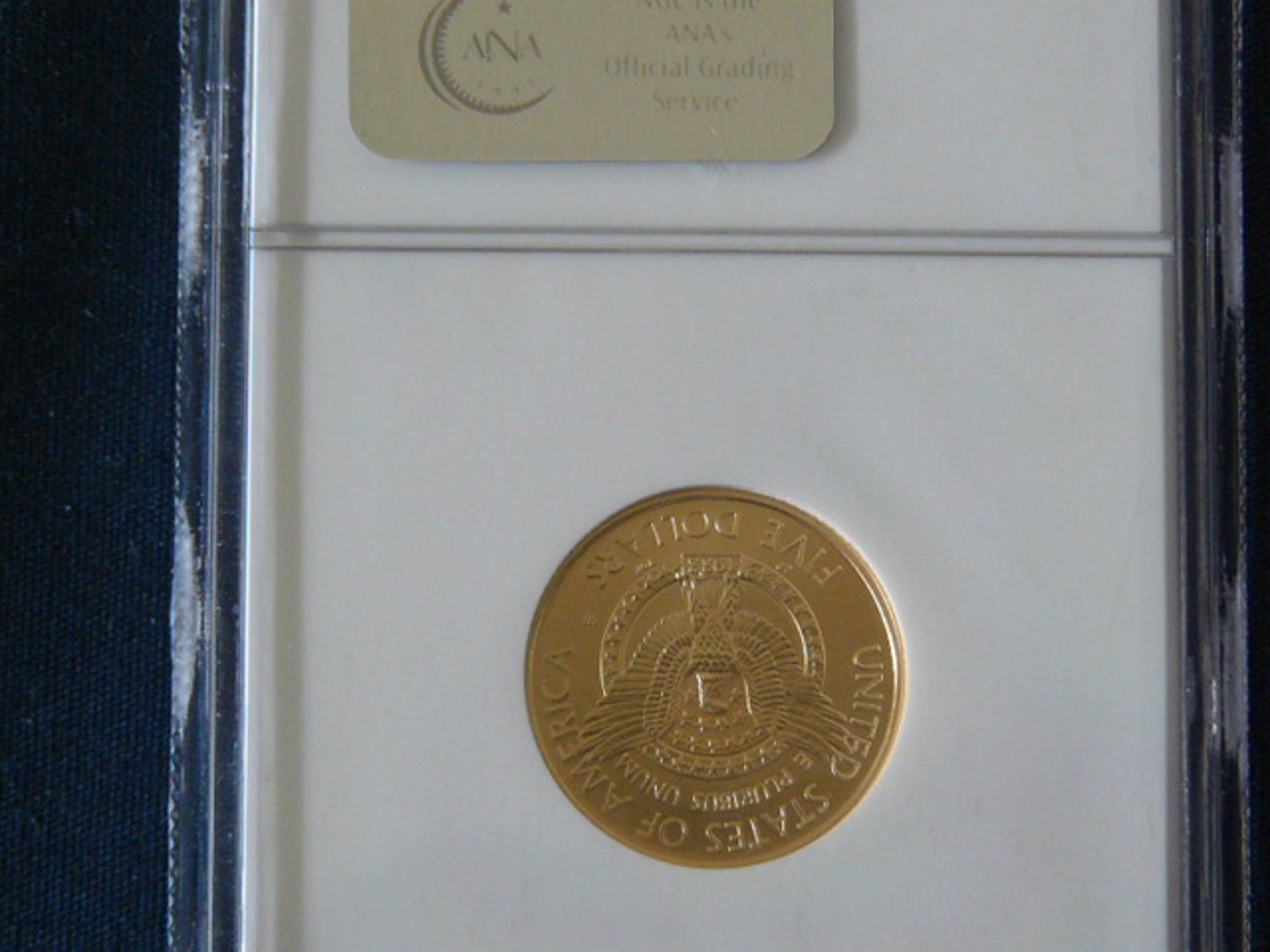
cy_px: 476
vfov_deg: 10.2
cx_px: 635
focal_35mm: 146
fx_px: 5356
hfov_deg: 13.5
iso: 200
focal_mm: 16.2
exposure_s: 1/13
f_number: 3.2
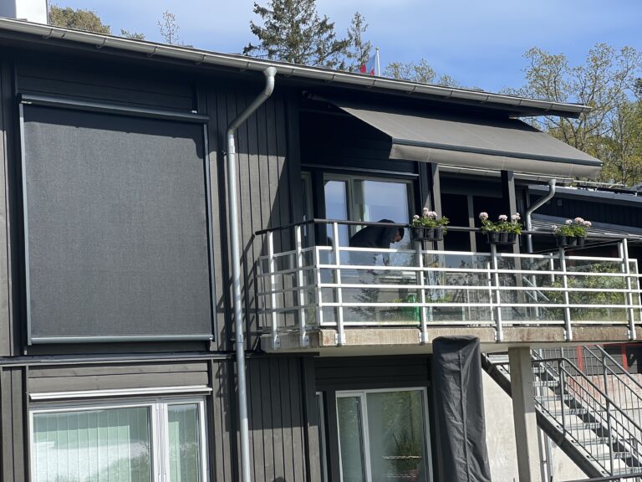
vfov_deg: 19.1
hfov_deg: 25.3
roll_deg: +3.5
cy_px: 241
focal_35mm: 77
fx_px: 1428
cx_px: 321
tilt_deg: +7.5
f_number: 2.8
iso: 32
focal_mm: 9
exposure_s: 1/419
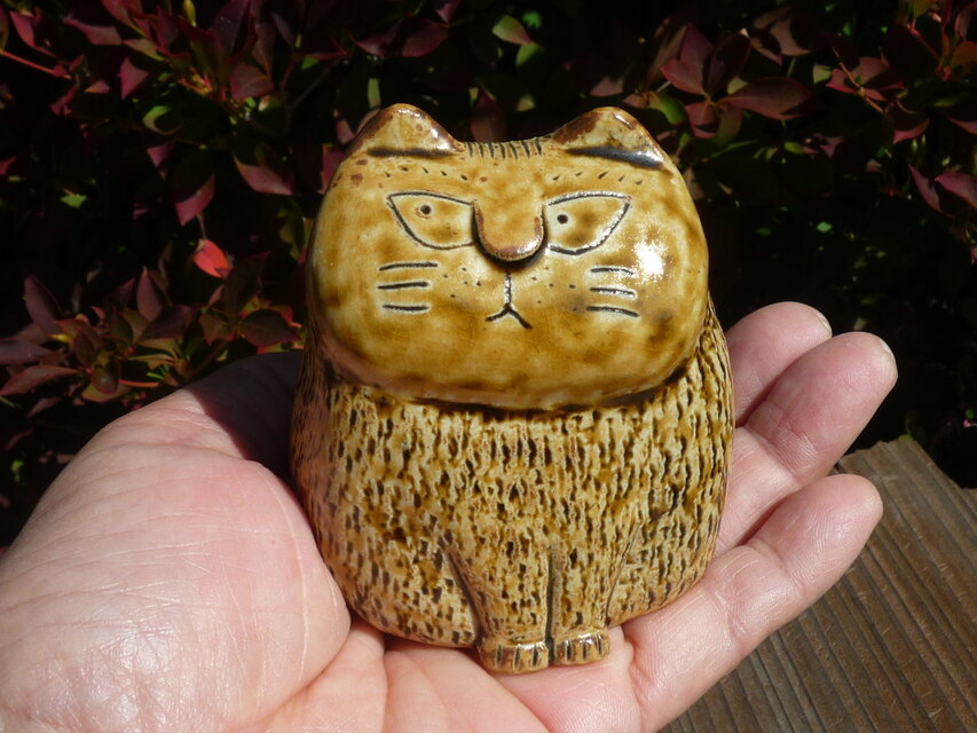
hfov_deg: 40.4
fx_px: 1327
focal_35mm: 47
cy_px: 366
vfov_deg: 30.9
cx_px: 488
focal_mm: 5.8
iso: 100
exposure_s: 1/800
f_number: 5
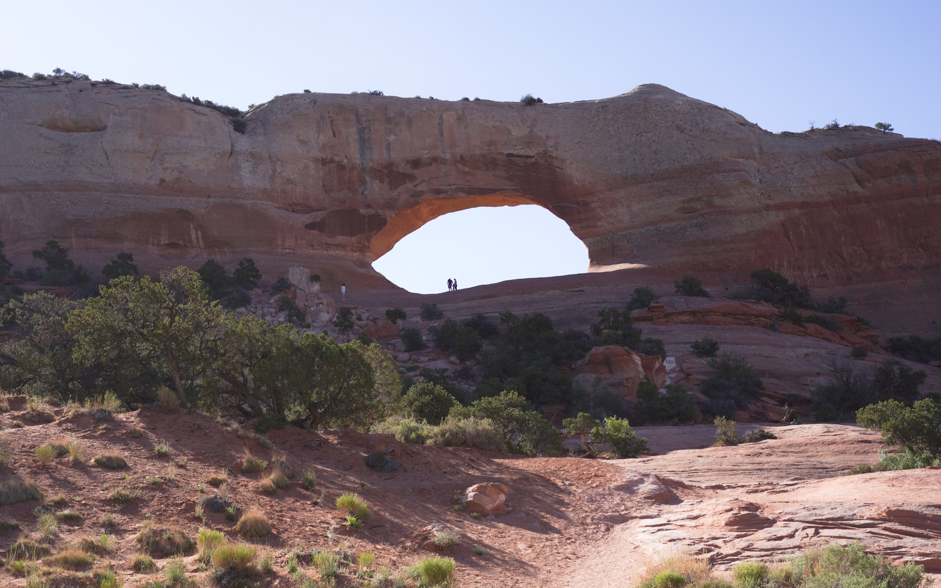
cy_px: 303
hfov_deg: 42.6
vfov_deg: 27.4
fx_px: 1205
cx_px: 471
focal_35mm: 47
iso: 100
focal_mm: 46
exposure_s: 1/100
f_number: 18
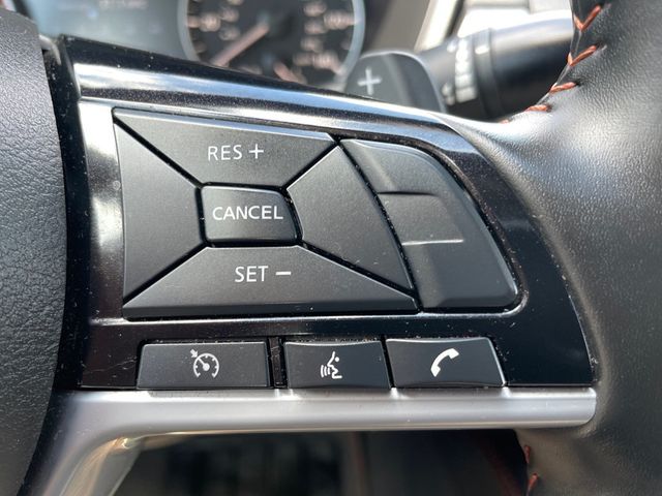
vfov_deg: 53.1
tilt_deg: -35.5
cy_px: 248
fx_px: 497
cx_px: 331
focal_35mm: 26
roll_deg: +2.5
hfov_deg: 67.3
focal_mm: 4.2
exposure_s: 1/84
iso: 125
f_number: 1.6
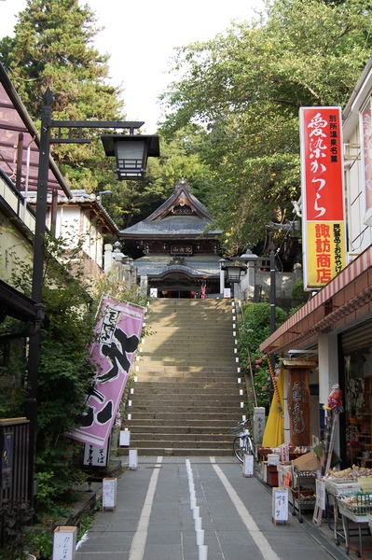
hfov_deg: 29.8
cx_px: 186
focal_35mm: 45
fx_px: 699
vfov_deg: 43.6
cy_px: 280
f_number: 5.6
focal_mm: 30
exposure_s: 1/125
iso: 200
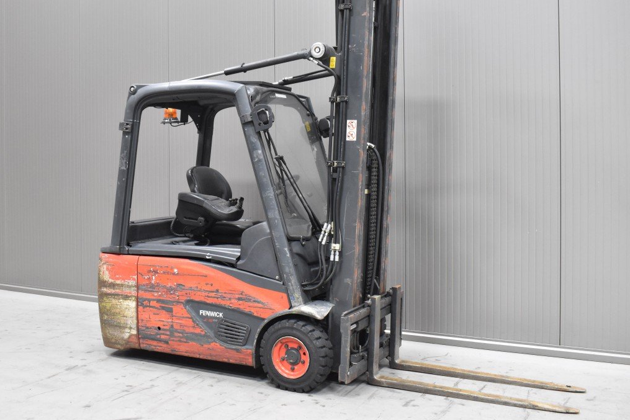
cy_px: 178
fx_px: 683
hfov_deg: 49.4
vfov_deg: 34.2
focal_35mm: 39
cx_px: 272
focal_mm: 22
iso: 1600
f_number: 5
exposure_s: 1/20
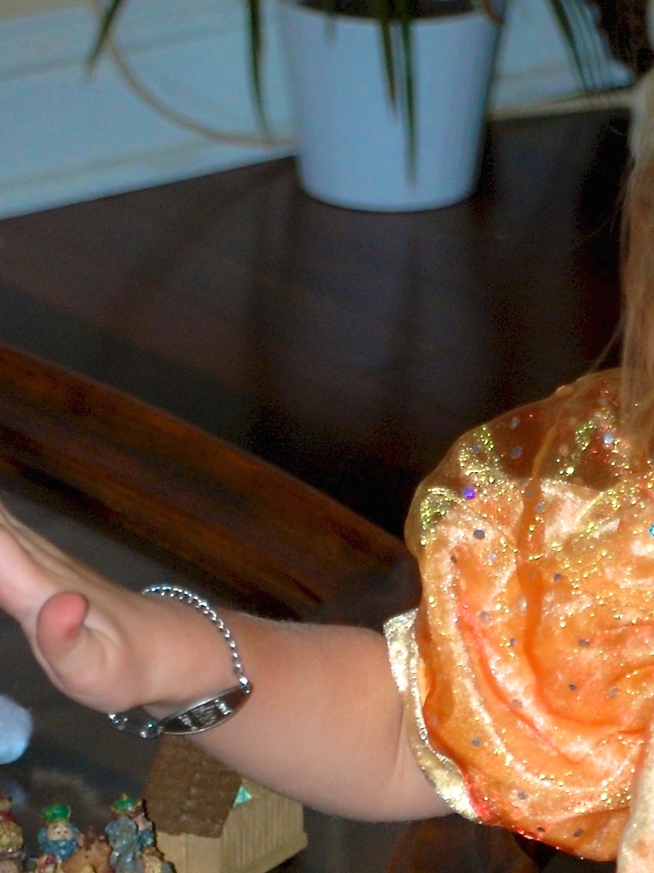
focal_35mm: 286
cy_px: 1158
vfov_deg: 6.9
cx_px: 555
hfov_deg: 5.2
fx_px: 7209
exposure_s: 1/60
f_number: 5
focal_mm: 52
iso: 200
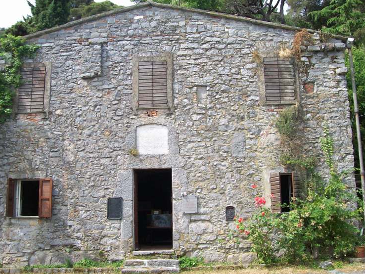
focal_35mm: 39
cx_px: 171
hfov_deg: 47.8
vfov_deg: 36.8
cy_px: 139
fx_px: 411
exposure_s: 1/601
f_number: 2.7
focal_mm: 6
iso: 80
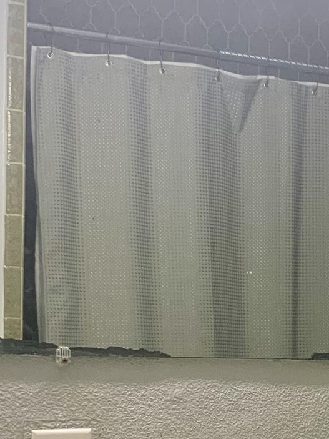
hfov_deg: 15.0
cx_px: 390
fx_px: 1204
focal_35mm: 95
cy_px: 422
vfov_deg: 20.1
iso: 40
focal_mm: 3
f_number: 1.8
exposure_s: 1/60
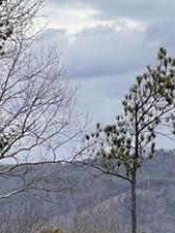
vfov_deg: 7.5
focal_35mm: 262
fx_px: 1769
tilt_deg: -0.9
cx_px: 168
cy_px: 213
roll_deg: +1.7
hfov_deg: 5.7
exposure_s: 1/190
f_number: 2.8
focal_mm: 9
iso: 32
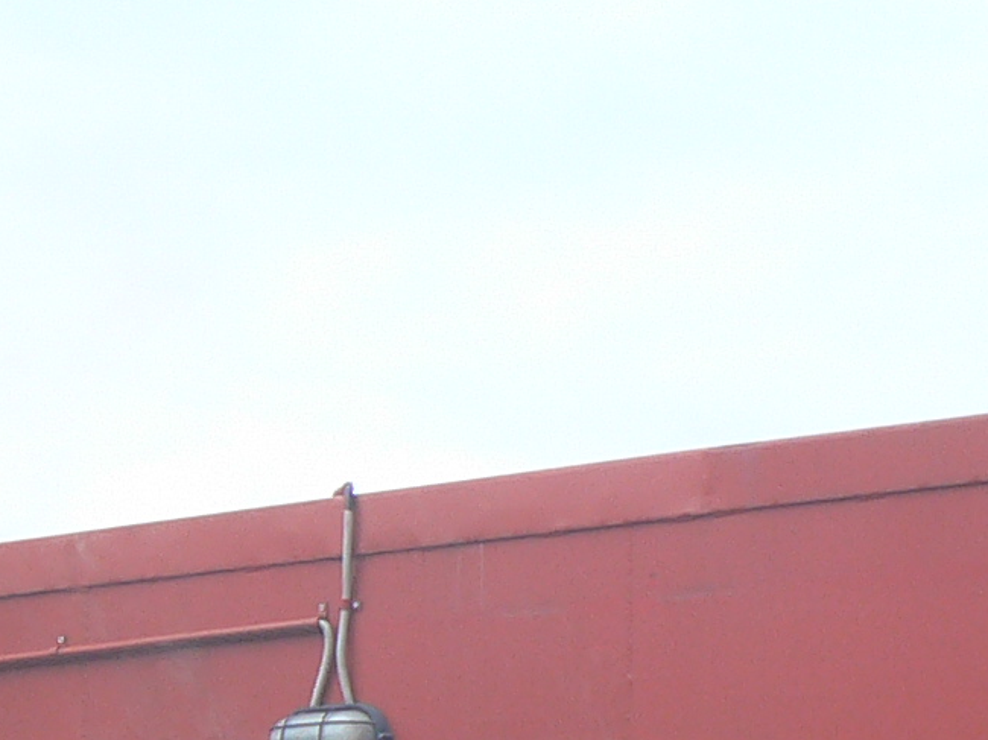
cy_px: 1266
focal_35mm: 156
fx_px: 4451
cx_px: -637
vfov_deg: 9.1
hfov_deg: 11.9
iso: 80
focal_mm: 6
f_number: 4
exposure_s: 1/80
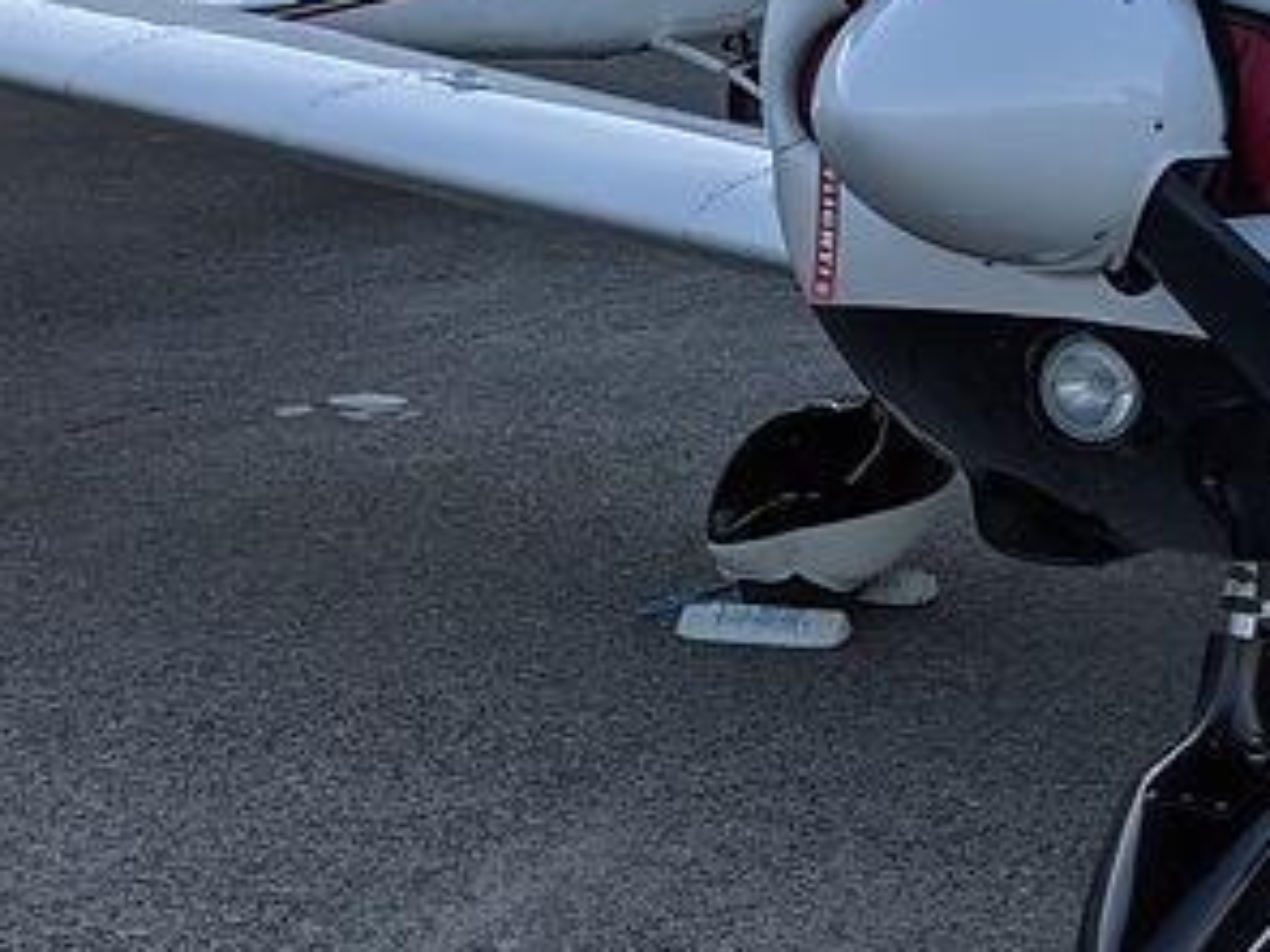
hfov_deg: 22.1
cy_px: 11
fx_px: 3008
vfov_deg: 17.6
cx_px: 1515
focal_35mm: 82
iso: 63
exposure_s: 1/2924
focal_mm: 4.38
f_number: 1.73
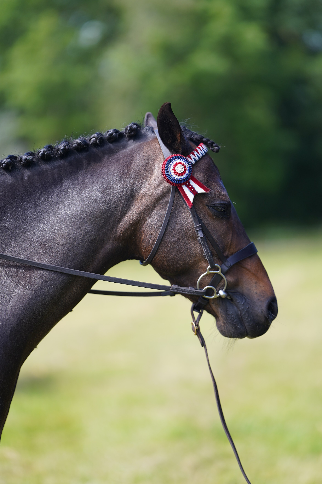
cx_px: 174
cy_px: 255
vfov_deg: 20.6
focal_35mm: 99
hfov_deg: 13.8
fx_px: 1328
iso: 100
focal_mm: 85
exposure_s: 1/500
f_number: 1.4
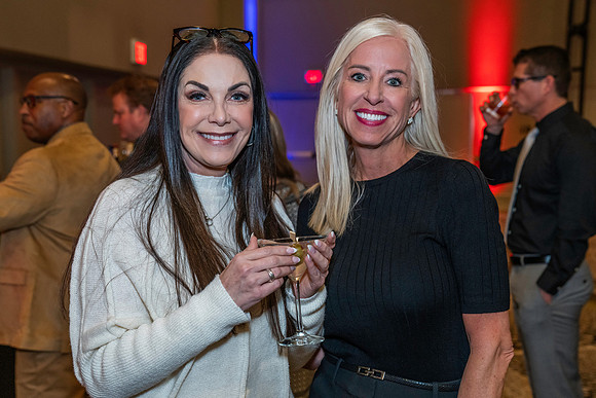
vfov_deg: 26.2
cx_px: 276
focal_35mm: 51
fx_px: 853
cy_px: 213
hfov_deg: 38.5
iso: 4000
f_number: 4
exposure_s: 1/125
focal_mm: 48
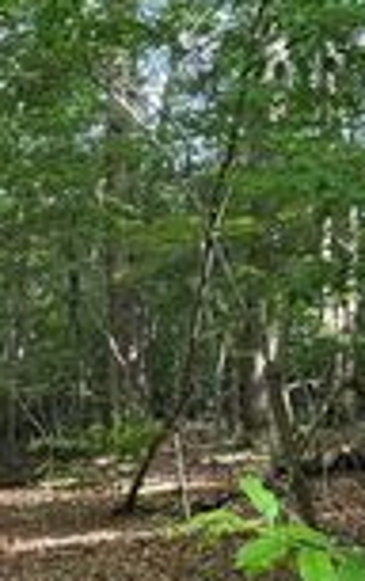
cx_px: -95
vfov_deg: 24.8
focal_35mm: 83
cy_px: 378
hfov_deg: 15.1
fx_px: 1317
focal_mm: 6.76
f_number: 1.78
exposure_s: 1/121
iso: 160
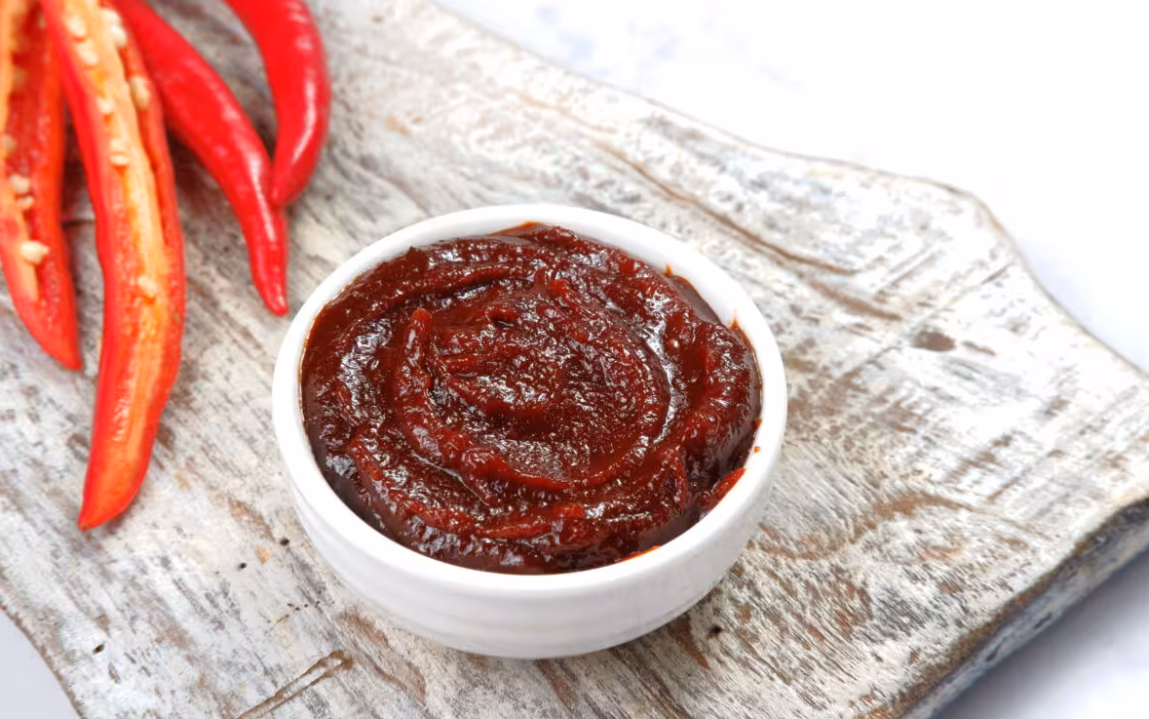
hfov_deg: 36.9
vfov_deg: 23.6
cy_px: 378
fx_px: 1722
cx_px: 575
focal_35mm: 55
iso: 100
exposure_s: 1/125
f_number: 11
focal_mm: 35
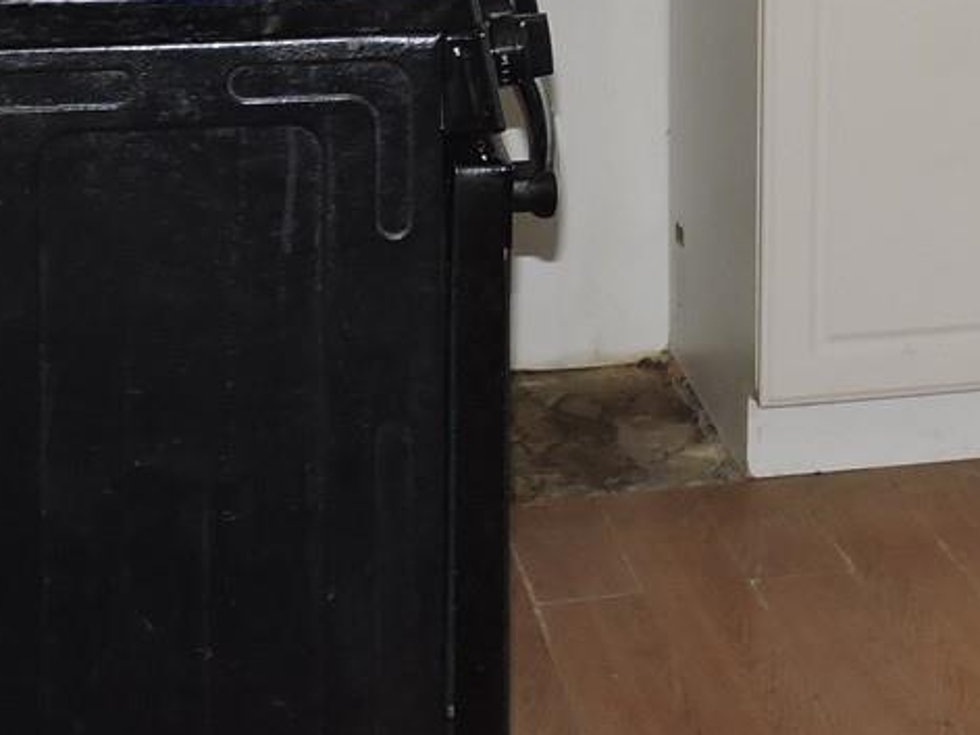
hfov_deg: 18.6
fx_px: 2887
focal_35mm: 102
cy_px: -339
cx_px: 1034
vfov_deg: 13.7
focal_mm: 5.4
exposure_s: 1/30
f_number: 3.1
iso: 200
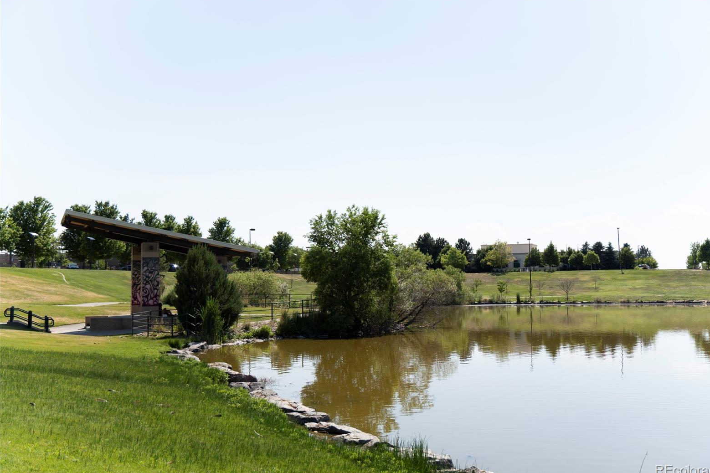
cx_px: 364
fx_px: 759
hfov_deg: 50.1
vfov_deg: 34.6
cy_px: 236
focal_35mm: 39
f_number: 2.8
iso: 125
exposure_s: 1/4000
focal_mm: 25
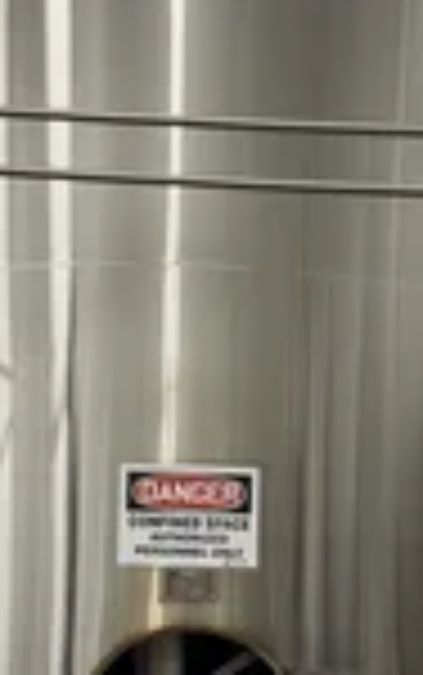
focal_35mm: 68
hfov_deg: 19.2
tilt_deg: +7.4
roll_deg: -0.2
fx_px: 1252
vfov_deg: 30.0
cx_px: 180
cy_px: 446
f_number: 1.78
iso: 160
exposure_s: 1/120
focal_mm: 6.76
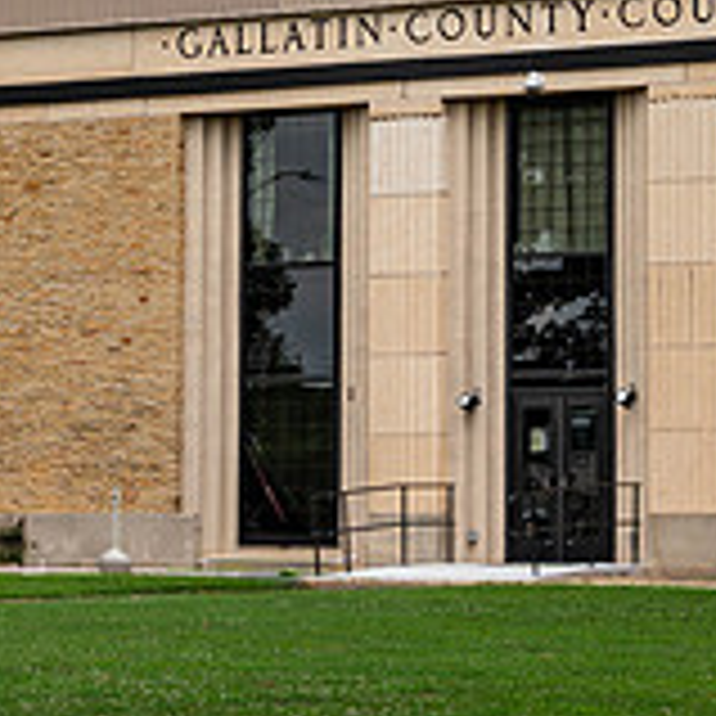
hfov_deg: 8.7
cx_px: 406
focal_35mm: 201
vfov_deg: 8.7
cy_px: 16
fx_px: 4704
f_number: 8
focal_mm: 52
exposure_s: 1/160
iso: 64
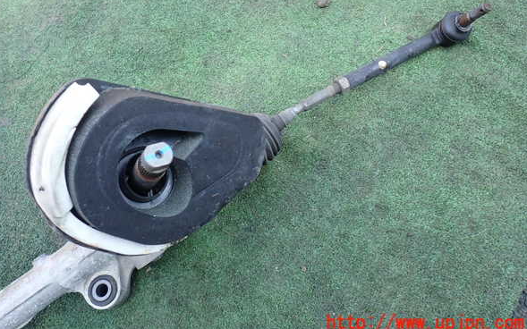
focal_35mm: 27
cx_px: 260
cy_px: 133
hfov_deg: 68.4
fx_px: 388
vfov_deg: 45.8
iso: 100
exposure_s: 1/125
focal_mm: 4.5
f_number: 2.8
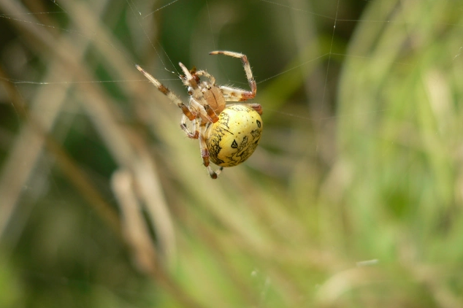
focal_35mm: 83
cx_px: 230
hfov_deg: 24.5
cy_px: 134
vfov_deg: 16.4
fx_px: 1067
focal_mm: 13.2
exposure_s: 1/160
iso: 80
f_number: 3.3
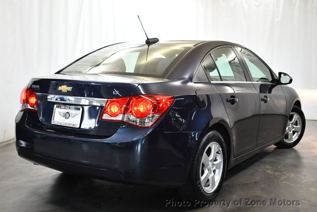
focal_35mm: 46
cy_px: 106
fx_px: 405
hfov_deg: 42.7
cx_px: 158
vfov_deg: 29.3
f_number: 3.8
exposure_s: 1/125
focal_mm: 23
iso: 1250
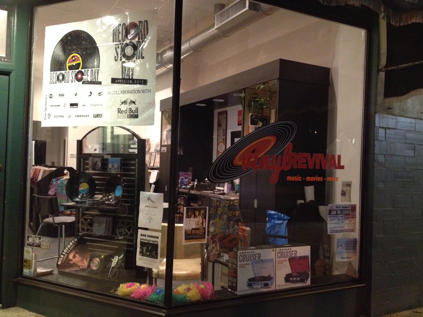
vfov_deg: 40.7
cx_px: 212
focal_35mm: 35
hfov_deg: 52.6
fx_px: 428
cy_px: 158
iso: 500
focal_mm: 4.28
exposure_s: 1/15
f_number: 2.4
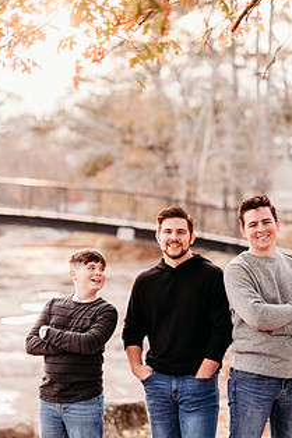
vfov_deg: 16.8
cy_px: 283
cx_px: 166
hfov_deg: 11.2
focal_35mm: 122
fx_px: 1486
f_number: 2.2
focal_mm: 85
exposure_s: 1/320
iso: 320
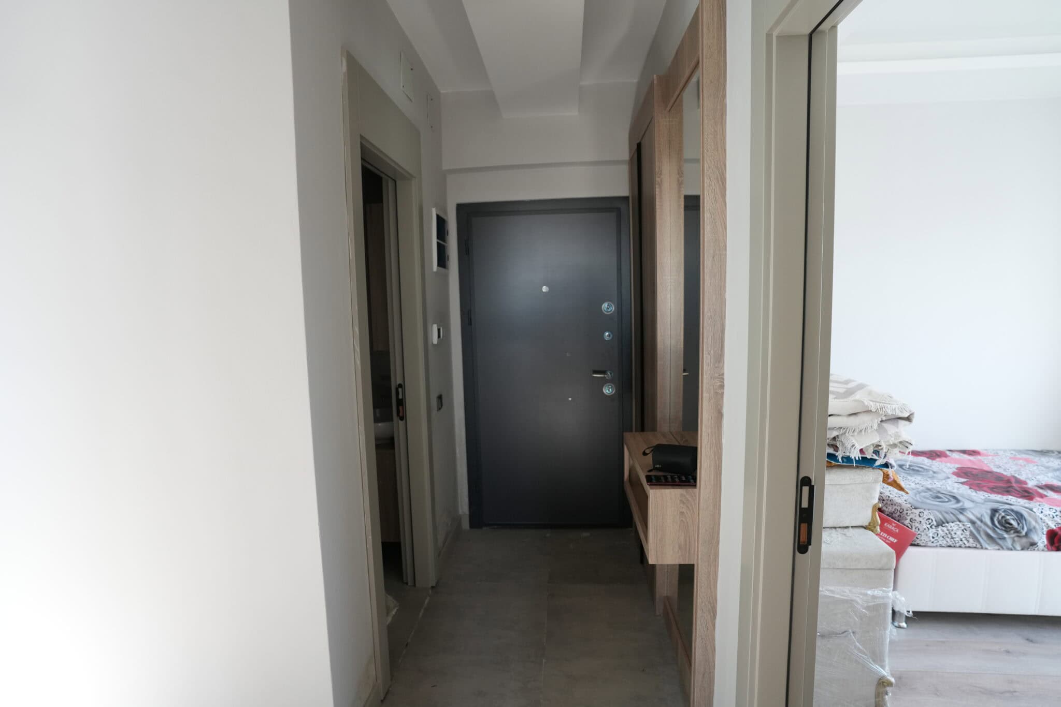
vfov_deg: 67.4
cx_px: 530
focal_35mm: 18
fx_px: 530
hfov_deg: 90.0
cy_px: 354
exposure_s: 1/160
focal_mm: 18
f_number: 4
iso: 800
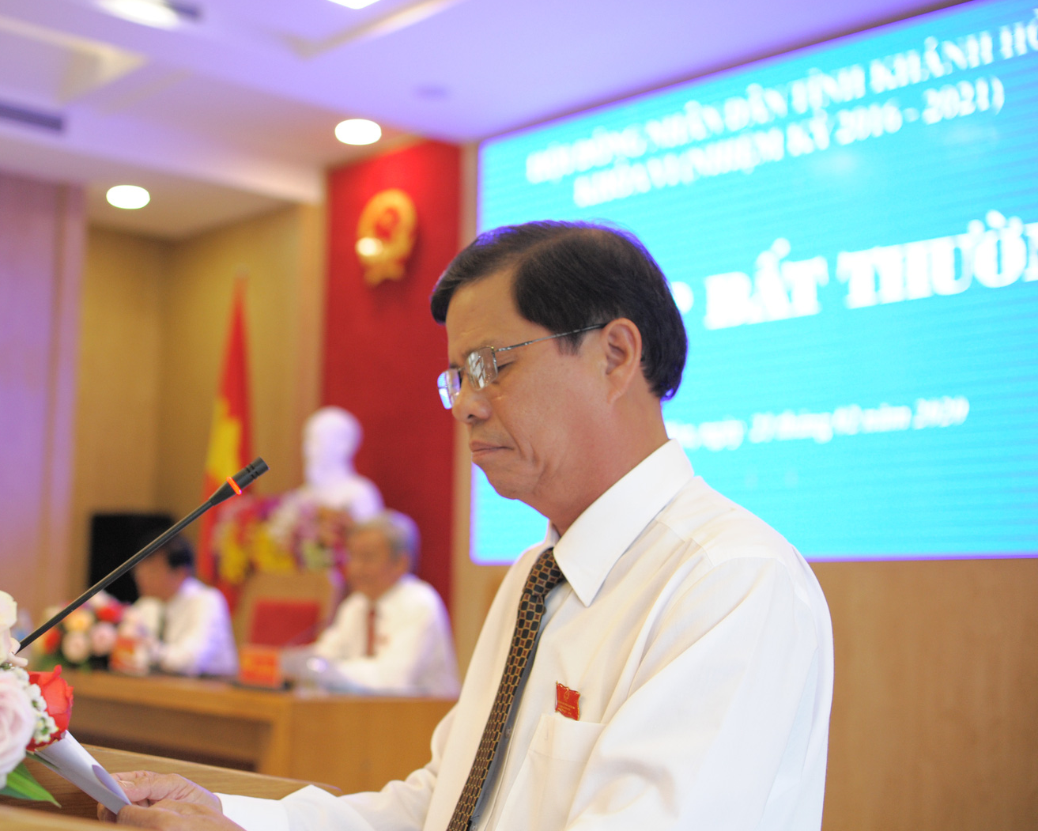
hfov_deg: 36.8
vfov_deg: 30.3
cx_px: 317
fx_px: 1536
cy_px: 434
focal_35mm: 50
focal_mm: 35
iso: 1600
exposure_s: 1/200
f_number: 2.2
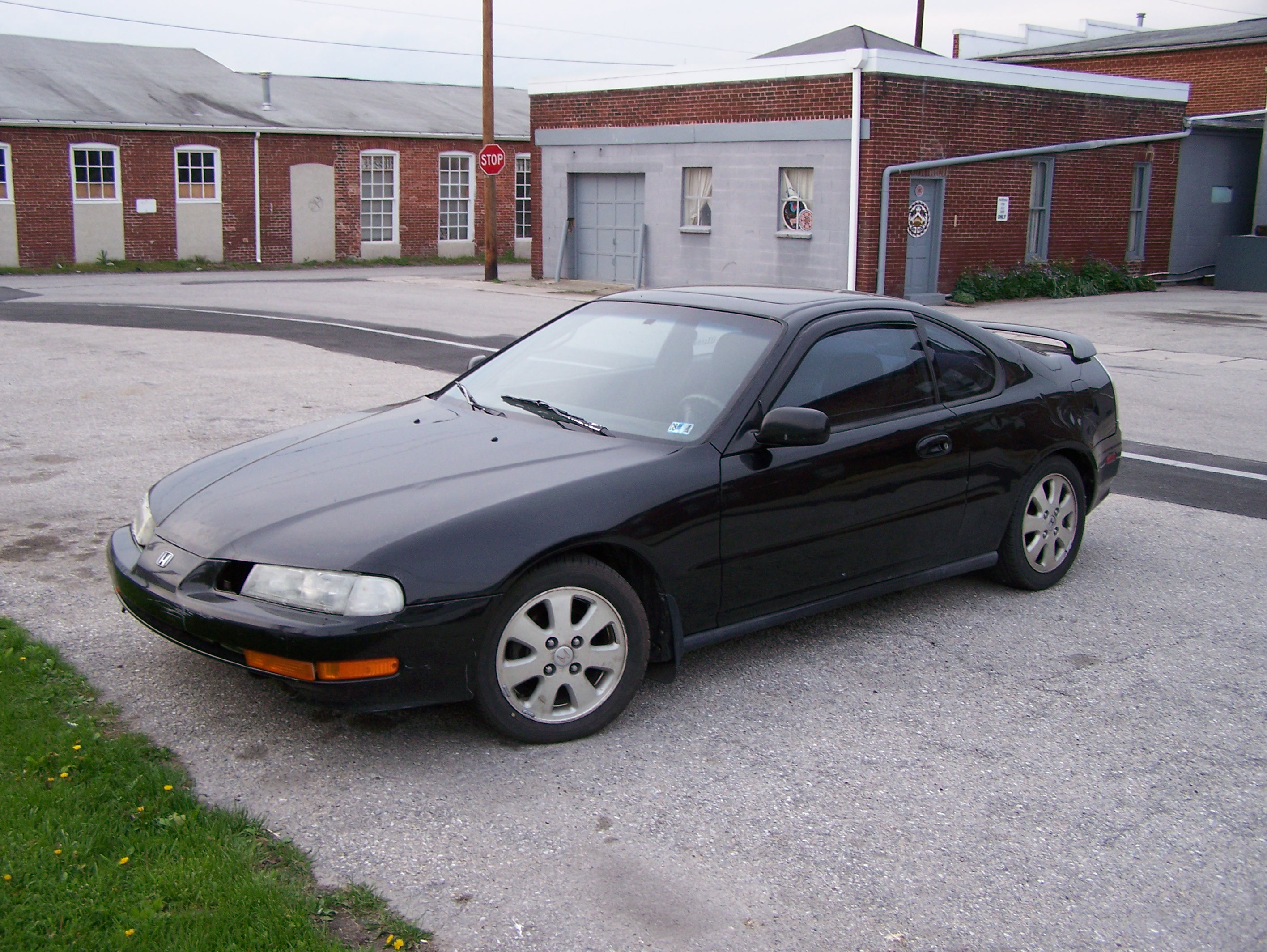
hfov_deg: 48.9
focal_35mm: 38
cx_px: 634
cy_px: 476
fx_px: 1392
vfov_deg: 37.8
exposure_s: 1/60
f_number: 2.8
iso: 80
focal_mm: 6.3
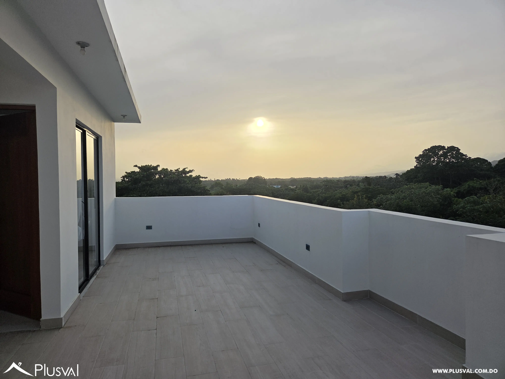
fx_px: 336
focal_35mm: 23
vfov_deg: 58.9
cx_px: 252
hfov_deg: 73.9
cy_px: 190
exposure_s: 1/6412
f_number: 1.8
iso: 80
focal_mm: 5.4
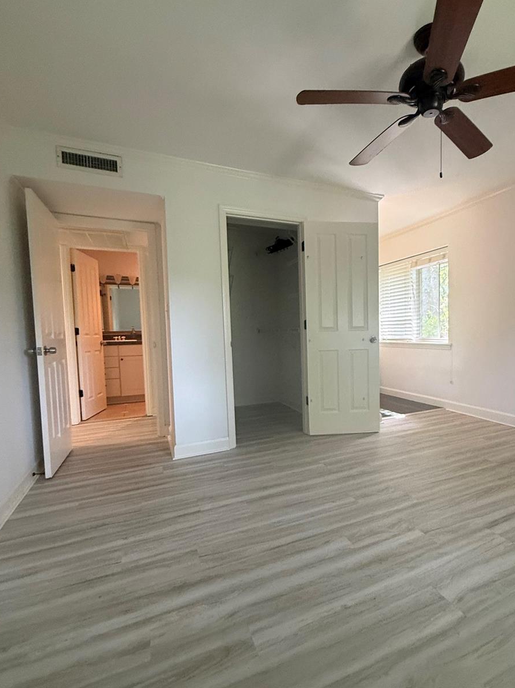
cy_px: 357
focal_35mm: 18
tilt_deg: -2.3
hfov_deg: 70.4
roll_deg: +0.3
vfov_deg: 87.7
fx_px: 357
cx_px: 324
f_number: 2.2
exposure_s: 1/60
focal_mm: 2.22
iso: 400
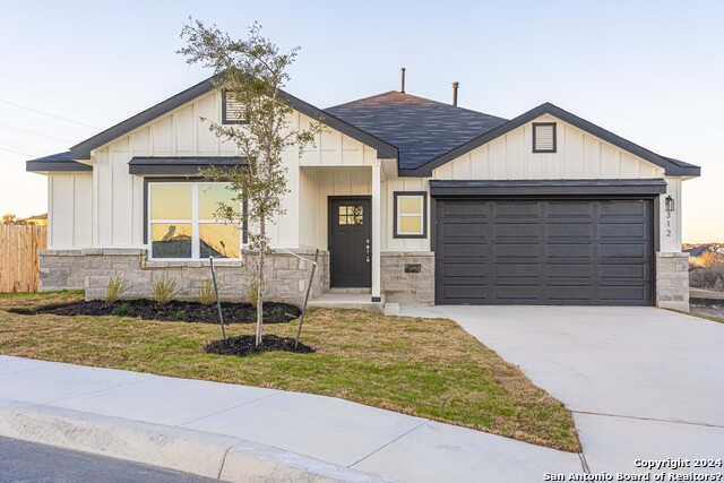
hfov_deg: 57.2
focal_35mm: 33
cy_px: 242
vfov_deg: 40.0
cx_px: 362
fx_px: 664
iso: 800
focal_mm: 33
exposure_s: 1/1600
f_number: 6.3
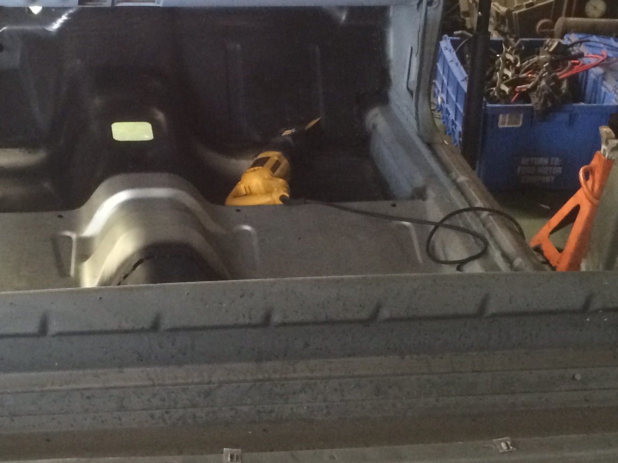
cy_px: 353
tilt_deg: -30.7
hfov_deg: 26.5
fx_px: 1303
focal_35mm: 73
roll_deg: -1.0
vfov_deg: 20.0
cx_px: 204
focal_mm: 4.15
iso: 250
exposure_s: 1/15
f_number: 2.2
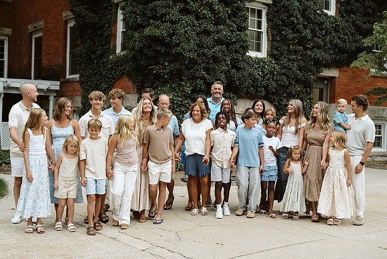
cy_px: 130
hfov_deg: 39.6
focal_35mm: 50
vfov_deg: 27.0
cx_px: 194
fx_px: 538
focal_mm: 50
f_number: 2.8
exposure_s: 1/640
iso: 1000
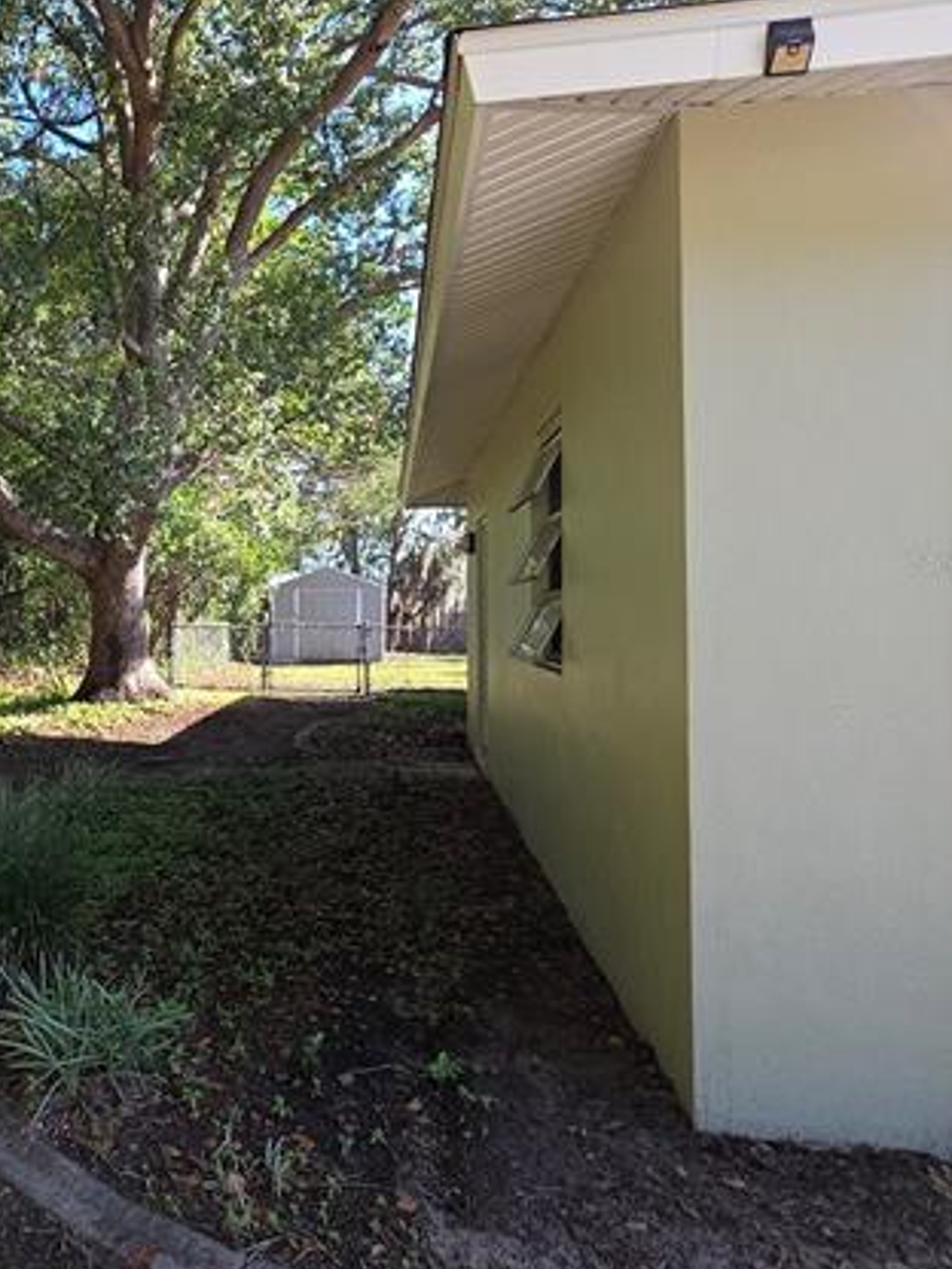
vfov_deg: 71.3
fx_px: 880
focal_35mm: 24
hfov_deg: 52.6
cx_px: 171
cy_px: 561
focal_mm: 2.2
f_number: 2.2
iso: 50
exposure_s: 1/322
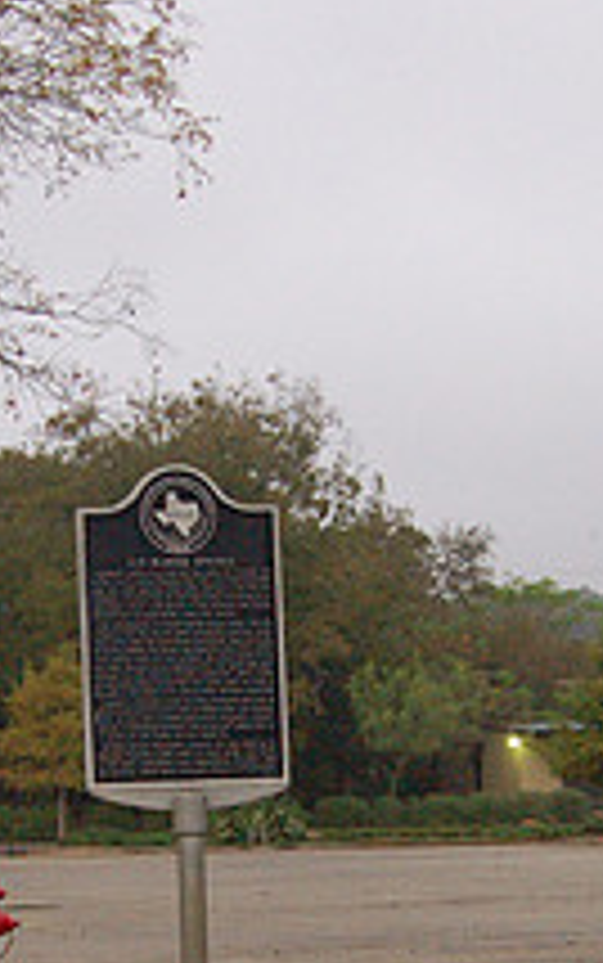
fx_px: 2505
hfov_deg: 13.7
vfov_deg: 21.6
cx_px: 180
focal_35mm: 95
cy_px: 702
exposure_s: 1/320
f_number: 3.8
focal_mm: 23
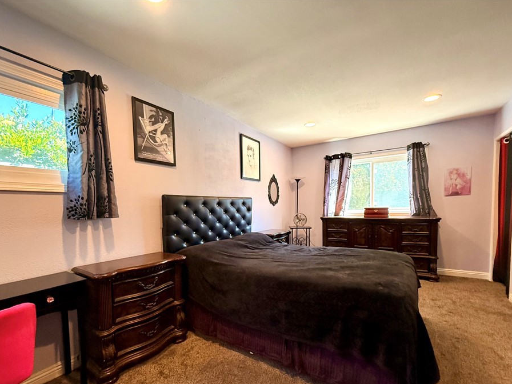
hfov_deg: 94.4
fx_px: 237
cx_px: 242
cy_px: 218
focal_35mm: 16
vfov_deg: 77.7
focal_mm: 2.22
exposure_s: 1/120
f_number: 2.2
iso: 400
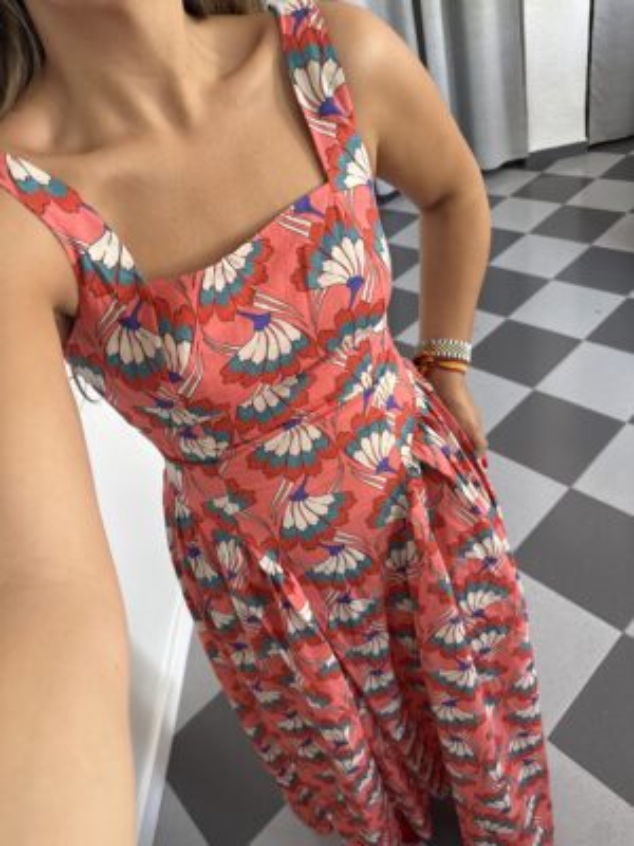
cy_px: 423
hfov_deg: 56.8
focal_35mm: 24
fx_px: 586
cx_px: 317
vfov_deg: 71.6
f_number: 1.78
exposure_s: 1/113
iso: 200
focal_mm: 6.76
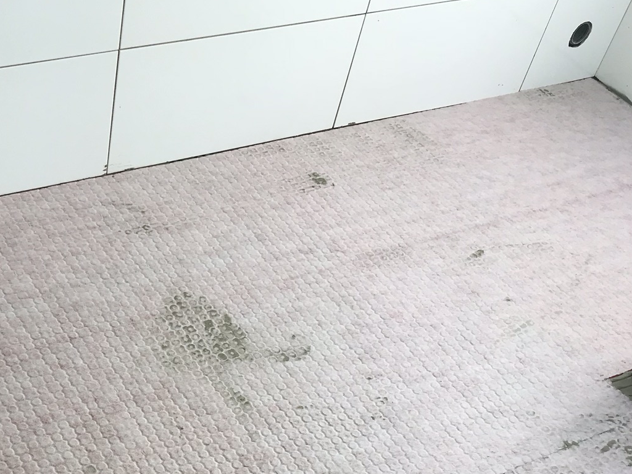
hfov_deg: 33.7
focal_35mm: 56
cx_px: 165
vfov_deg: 25.2
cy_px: 438
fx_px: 1022
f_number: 1.8
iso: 20
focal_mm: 3.99
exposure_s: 1/96
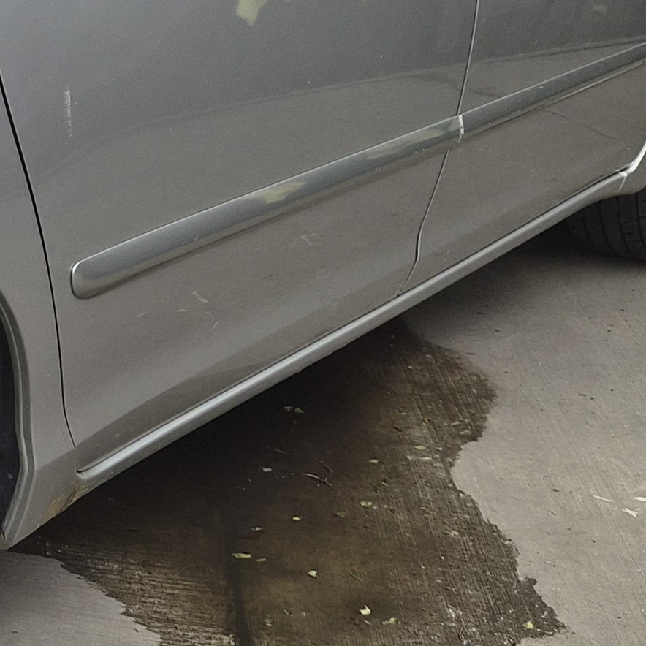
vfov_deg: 18.7
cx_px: -538
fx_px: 1942
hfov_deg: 15.9
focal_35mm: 92
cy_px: 150
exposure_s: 1/1216
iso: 80
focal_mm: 5.4
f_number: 1.8
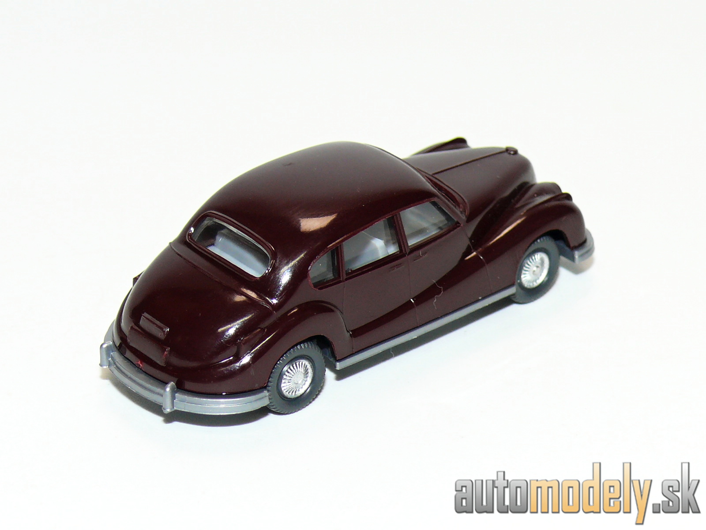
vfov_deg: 11.1
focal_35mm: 134
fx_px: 2733
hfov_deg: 14.7
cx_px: 353
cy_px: 265
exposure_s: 1/30
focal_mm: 15.9
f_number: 4
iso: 100
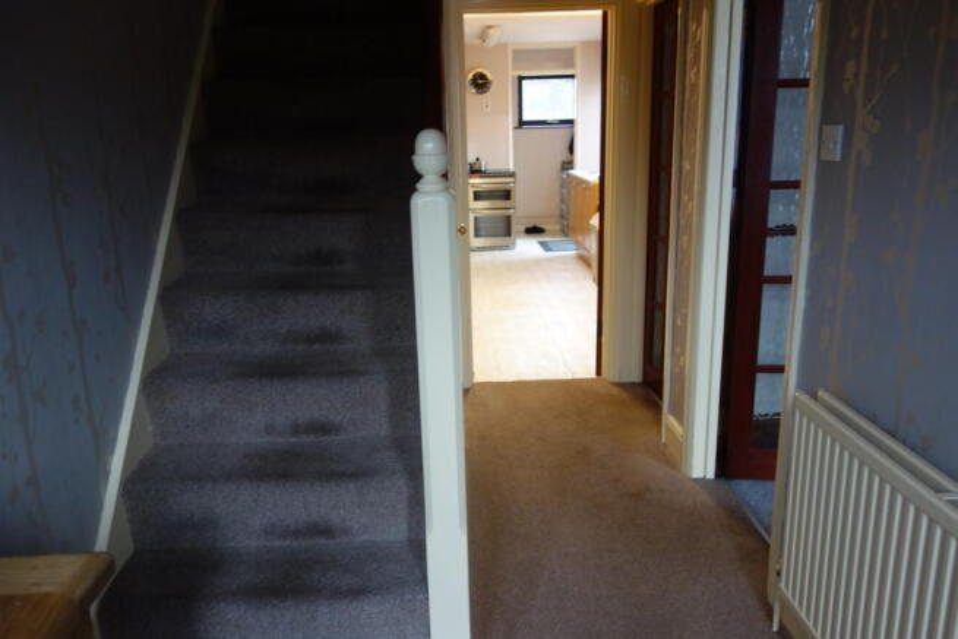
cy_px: 320
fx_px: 745
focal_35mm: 28
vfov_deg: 46.4
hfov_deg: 65.5
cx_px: 479
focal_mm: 10.4
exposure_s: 1/30
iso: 250
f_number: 1.8
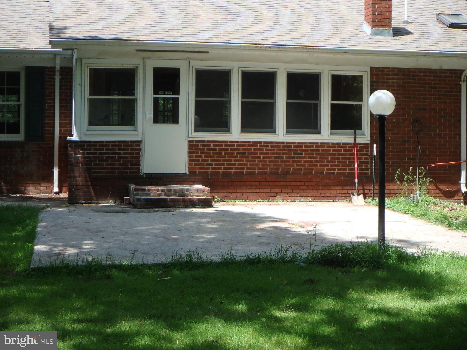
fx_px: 769
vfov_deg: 25.7
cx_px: 234
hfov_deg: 33.8
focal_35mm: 57
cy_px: 175
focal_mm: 10.1
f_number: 5.1
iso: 125
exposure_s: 1/250
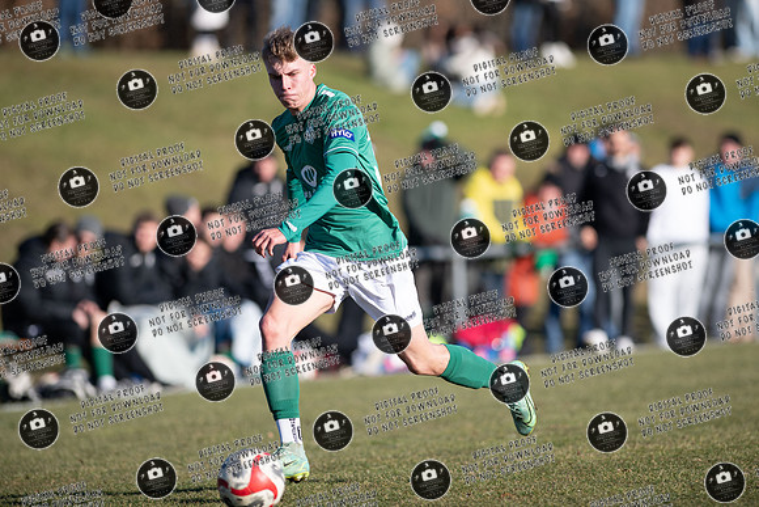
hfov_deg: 6.4
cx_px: 409
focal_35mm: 323
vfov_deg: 4.3
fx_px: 6812
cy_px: 234
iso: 110
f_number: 3.2
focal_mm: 300
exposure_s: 1/1600
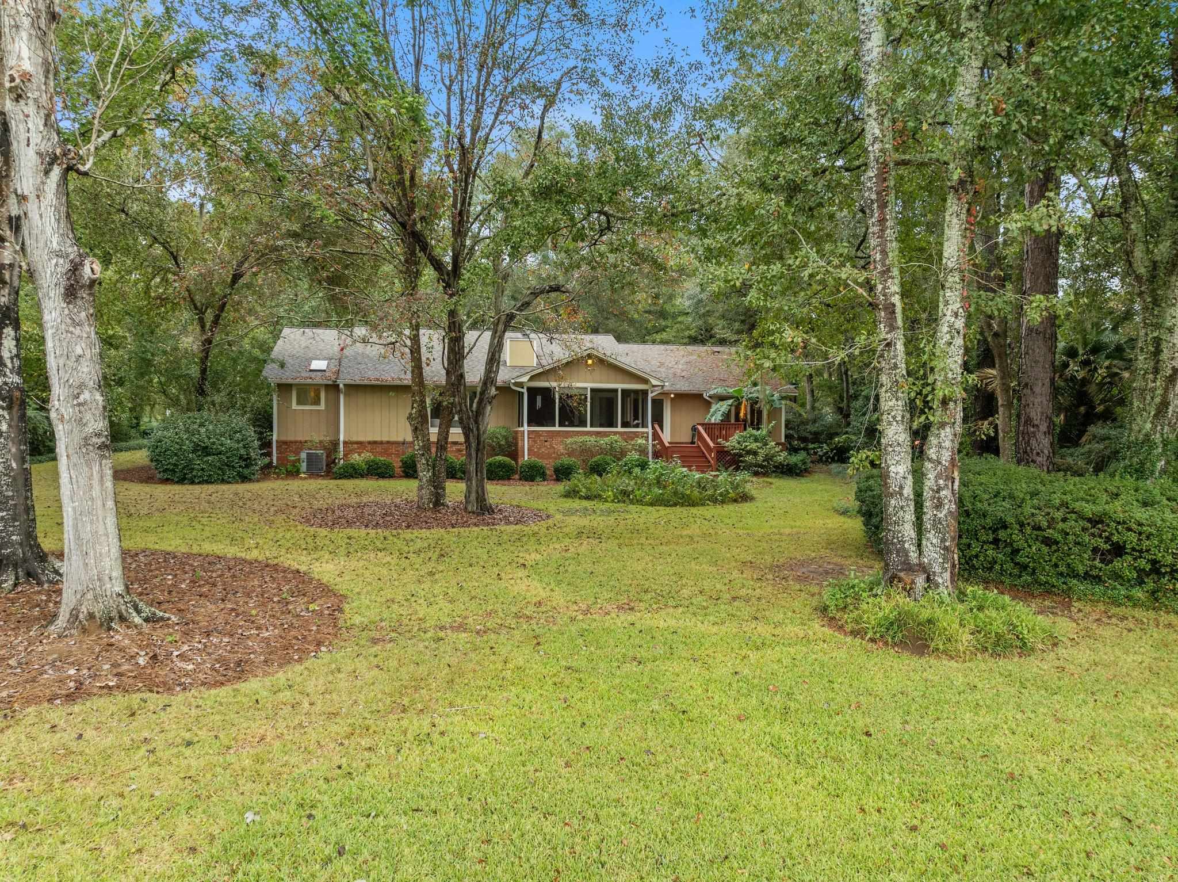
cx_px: 589
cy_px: 441
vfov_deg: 56.8
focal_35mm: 24
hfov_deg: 71.6
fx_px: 816
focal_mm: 12.29
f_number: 2.8
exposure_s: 1/800
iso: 260
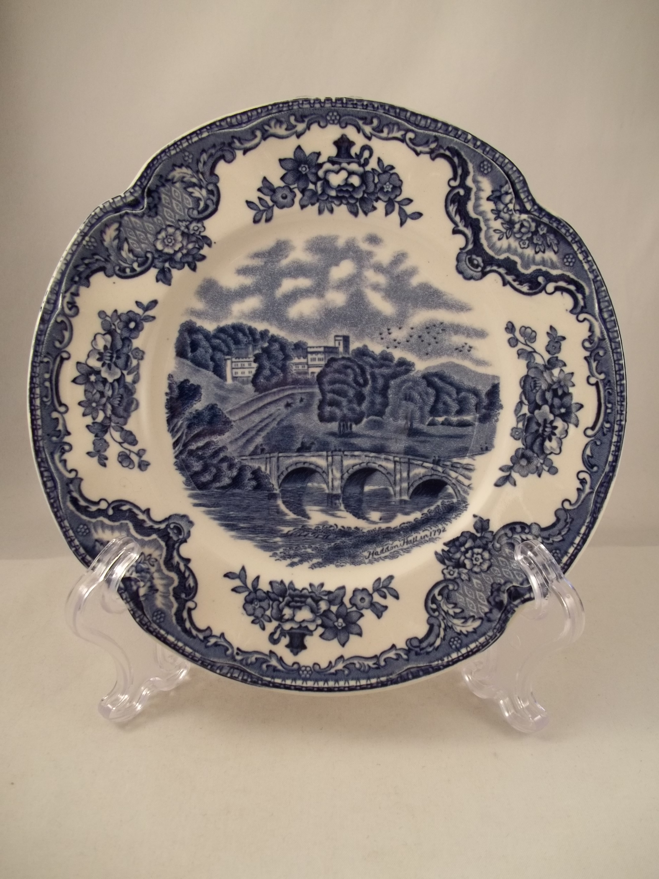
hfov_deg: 44.2
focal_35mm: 32
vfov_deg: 56.8
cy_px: 440
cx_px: 330
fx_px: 812
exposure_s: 1/60
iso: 64
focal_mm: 5.7
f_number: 2.9
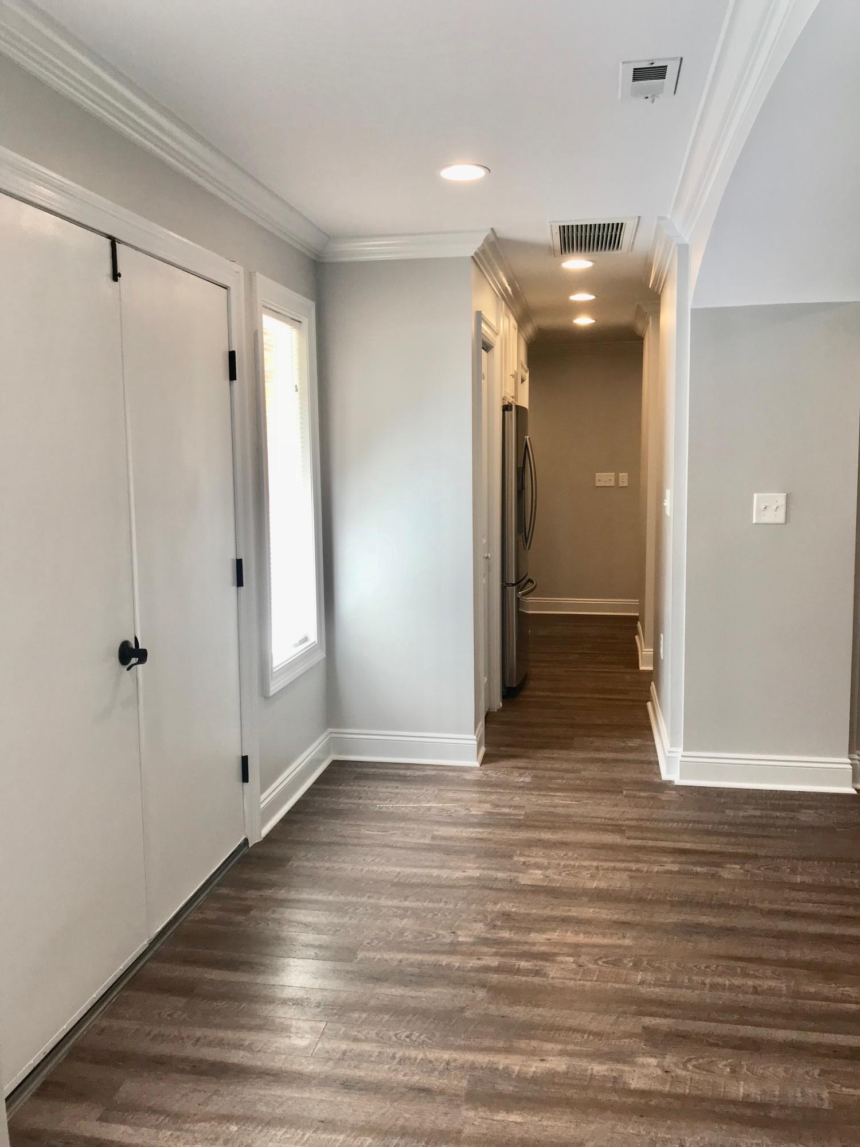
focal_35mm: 28
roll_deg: +0.6
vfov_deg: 63.4
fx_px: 928
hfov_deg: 49.7
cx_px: 430
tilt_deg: -5.8
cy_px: 574
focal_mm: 3.99
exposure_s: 1/60
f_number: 1.8
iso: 32
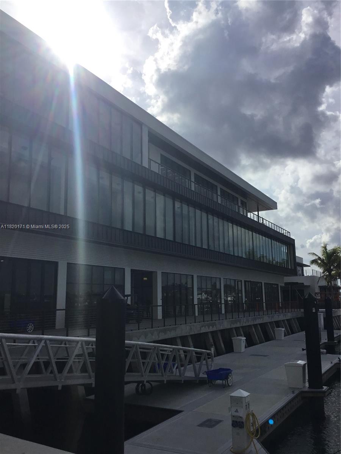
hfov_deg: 45.4
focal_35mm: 31
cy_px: 227
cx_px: 170
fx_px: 407
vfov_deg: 58.4
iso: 25
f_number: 2.4
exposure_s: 1/4808
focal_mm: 3.3
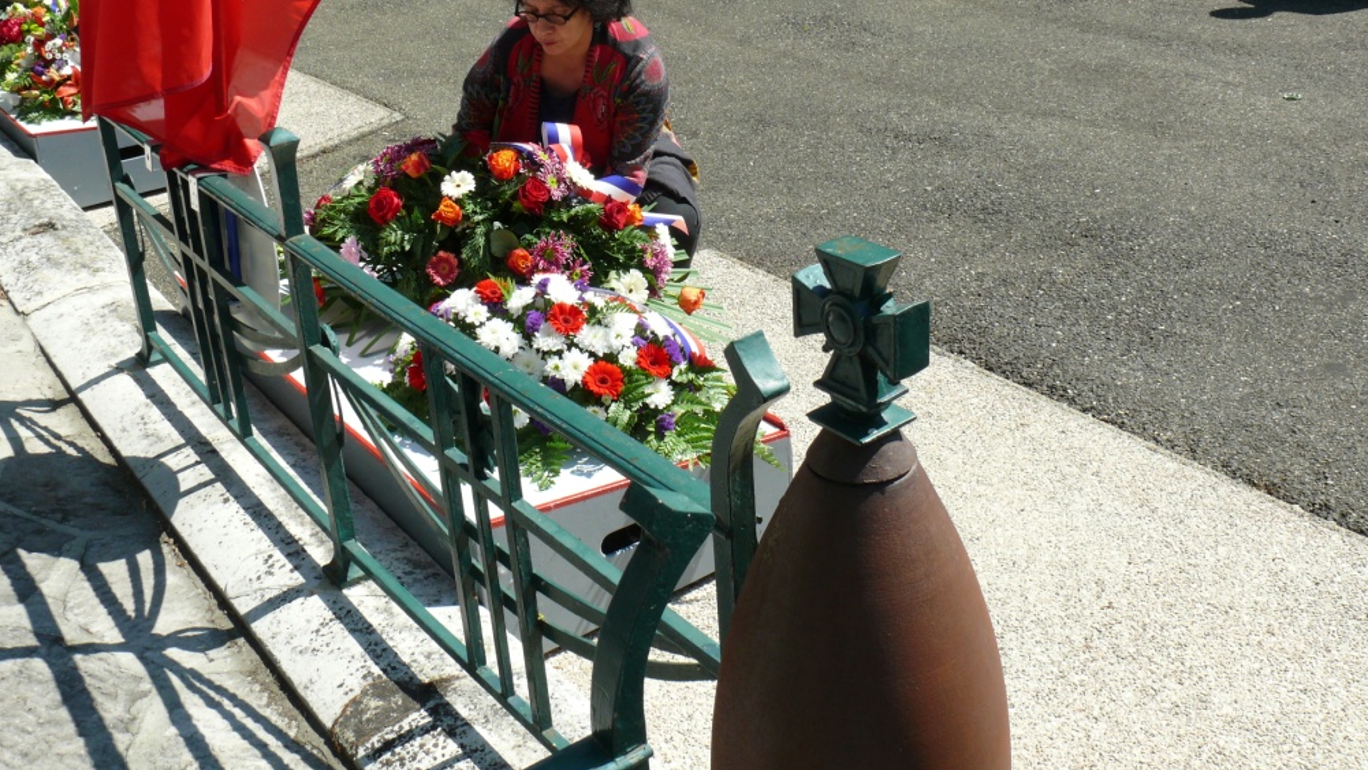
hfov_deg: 51.6
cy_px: 253
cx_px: 674
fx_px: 1415
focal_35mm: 39
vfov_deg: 30.2
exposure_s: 1/320
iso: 100
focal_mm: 7.4
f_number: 5.6
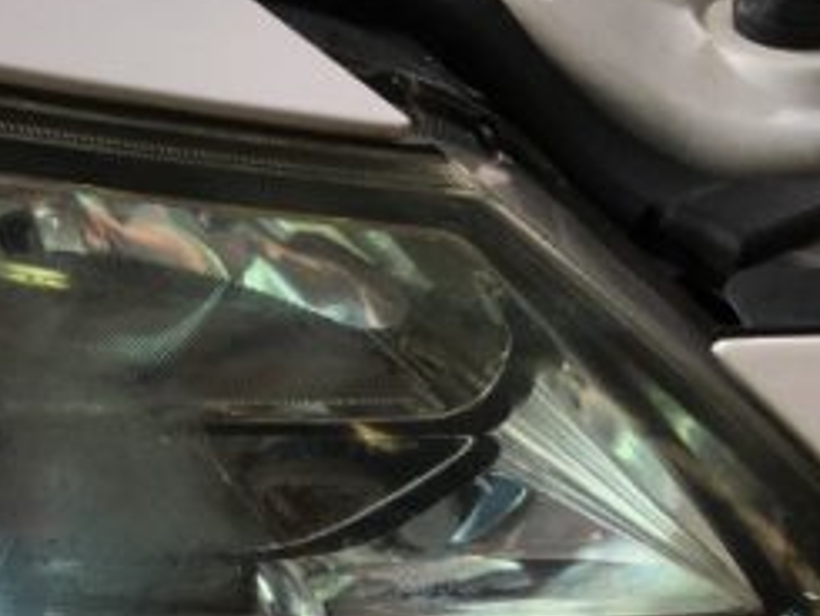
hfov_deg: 29.1
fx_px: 1541
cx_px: 161
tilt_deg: -45.2
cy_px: 507
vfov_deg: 22.3
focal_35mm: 65
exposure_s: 1/425
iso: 25
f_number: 2.2
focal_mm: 4.15
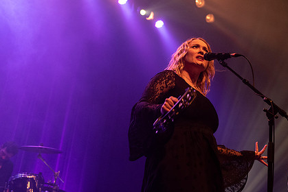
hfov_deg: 33.6
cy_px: 75
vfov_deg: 23.0
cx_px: 190
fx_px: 472
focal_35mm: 59
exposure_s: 1/160
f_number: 3.2
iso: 2500
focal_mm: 40
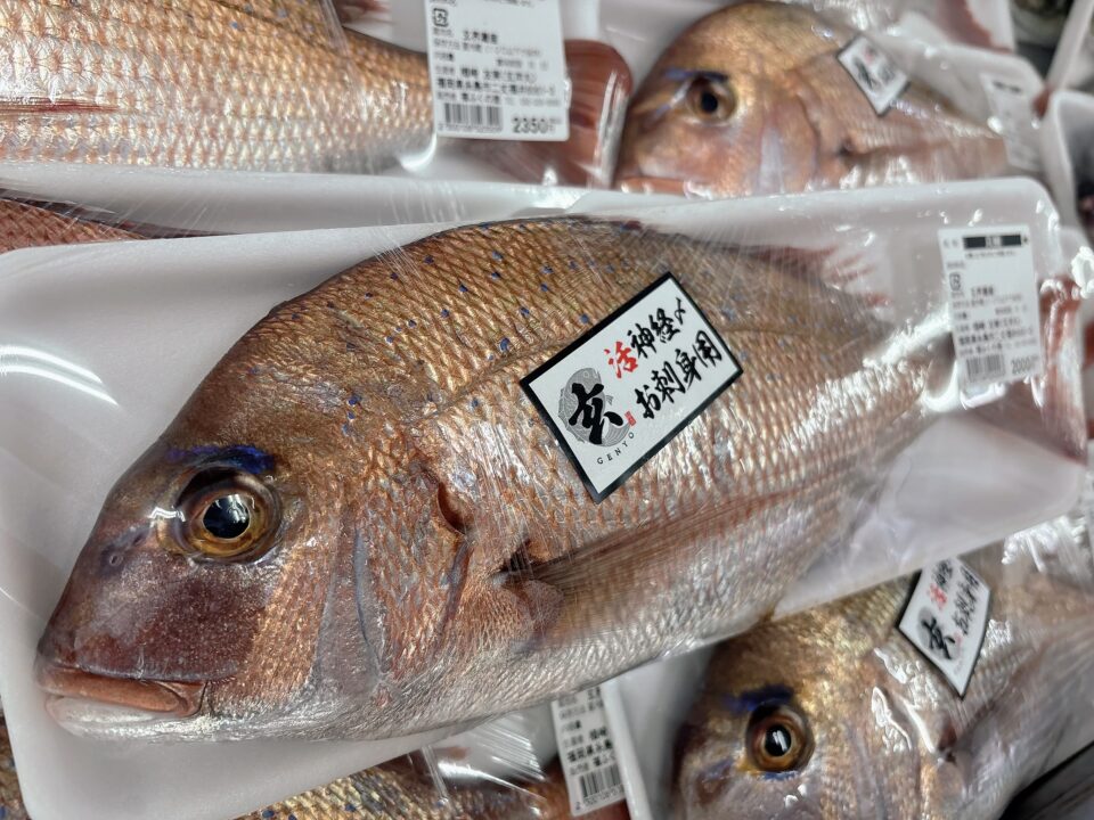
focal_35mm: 26
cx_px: 547
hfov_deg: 67.3
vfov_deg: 53.1
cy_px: 410
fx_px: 822
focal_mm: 5.96
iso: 125
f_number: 1.6
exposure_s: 1/120
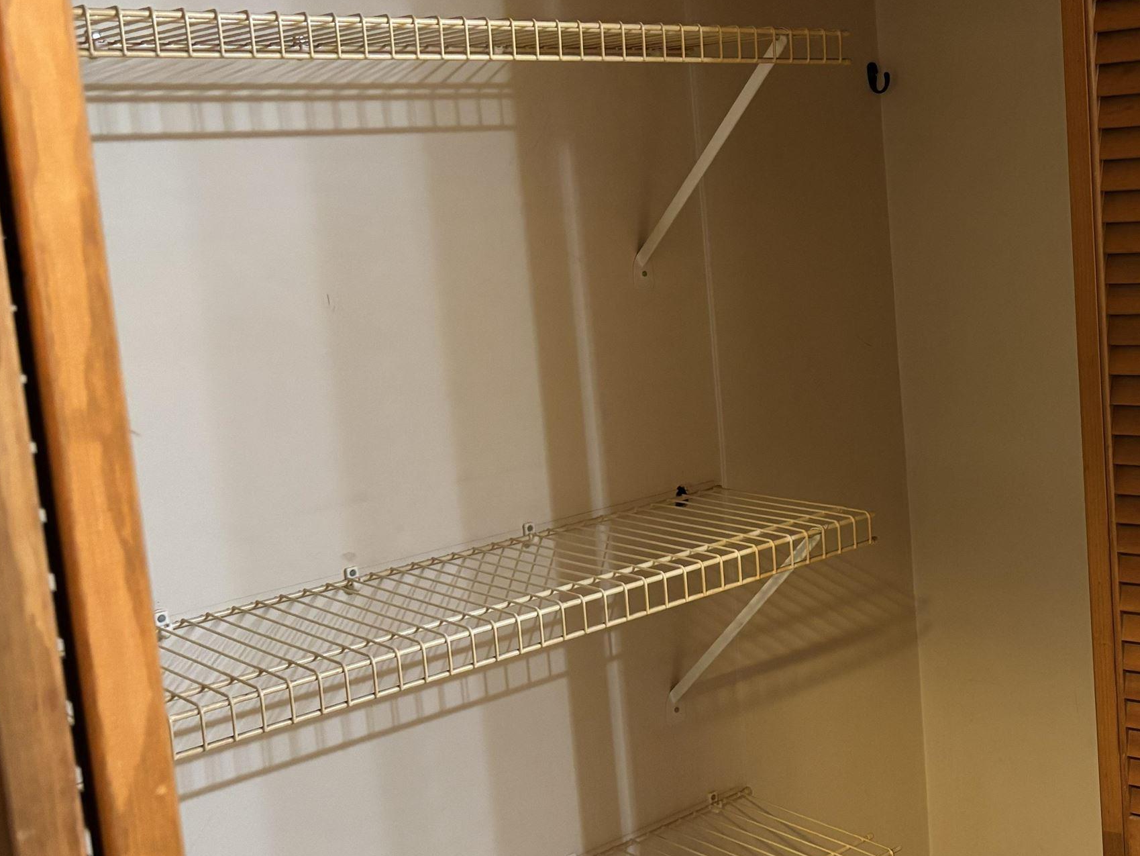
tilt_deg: -6.8
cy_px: 369
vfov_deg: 30.9
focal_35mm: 47
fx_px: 1548
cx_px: 950
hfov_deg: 38.5
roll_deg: +3.8
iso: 400
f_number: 1.6
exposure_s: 1/60
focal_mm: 5.96
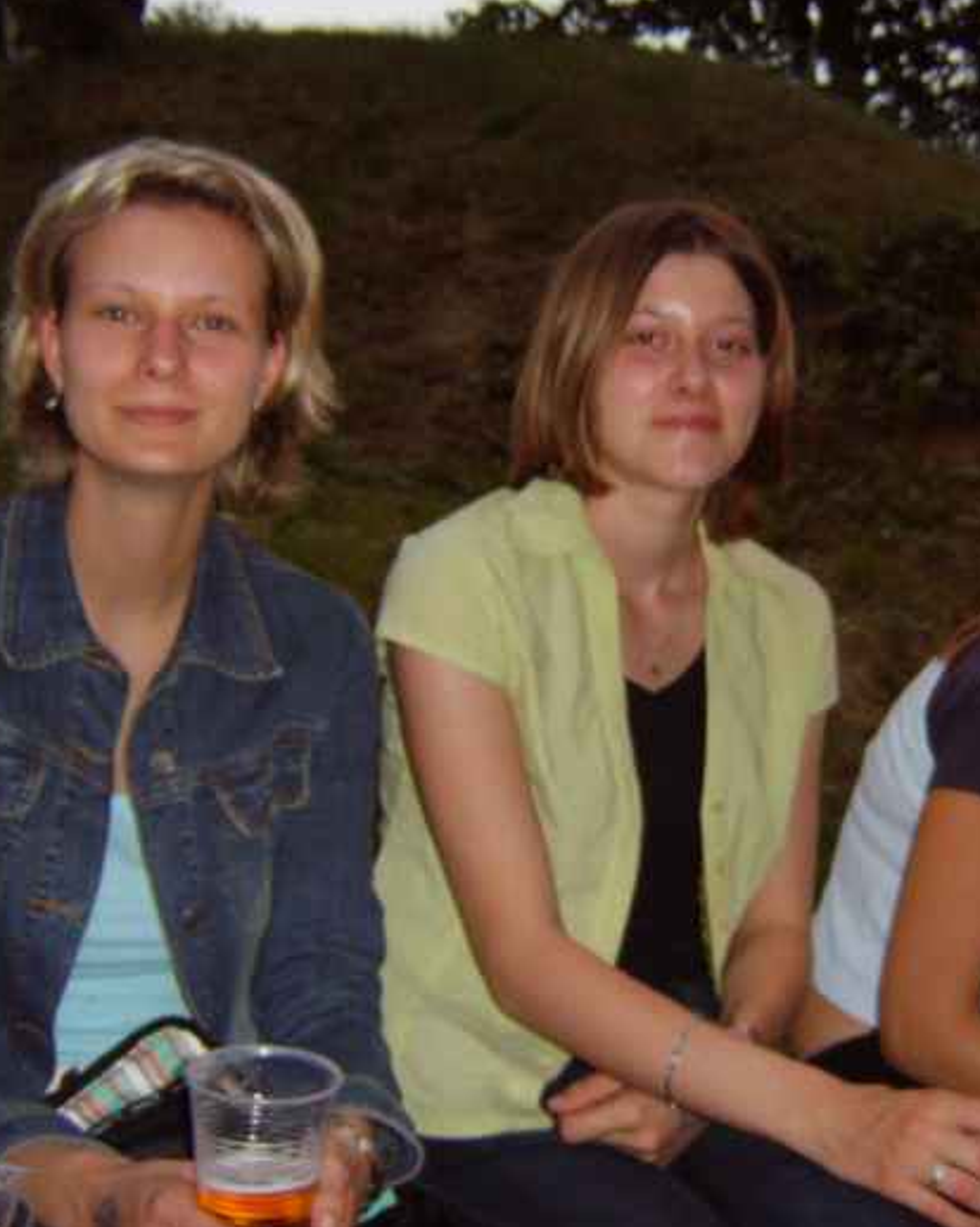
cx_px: 610
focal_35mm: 41
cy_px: 611
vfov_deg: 44.8
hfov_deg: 36.3
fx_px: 1488
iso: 141
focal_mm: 8.13
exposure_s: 1/30
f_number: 2.7
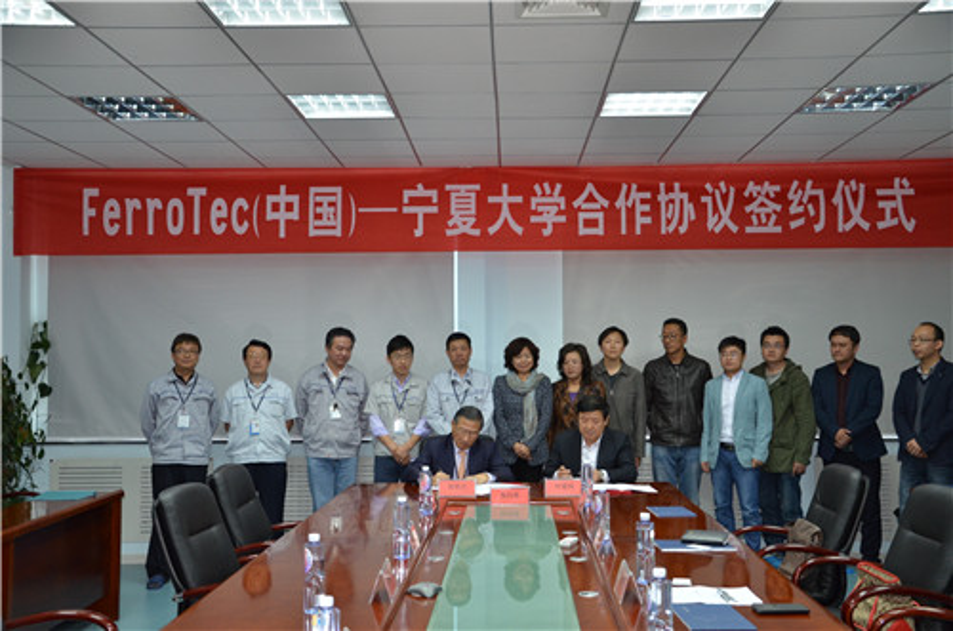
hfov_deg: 49.6
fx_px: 1030
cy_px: 316
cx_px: 476
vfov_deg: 34.1
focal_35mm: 39
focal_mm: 26
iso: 800
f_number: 4
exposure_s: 1/60
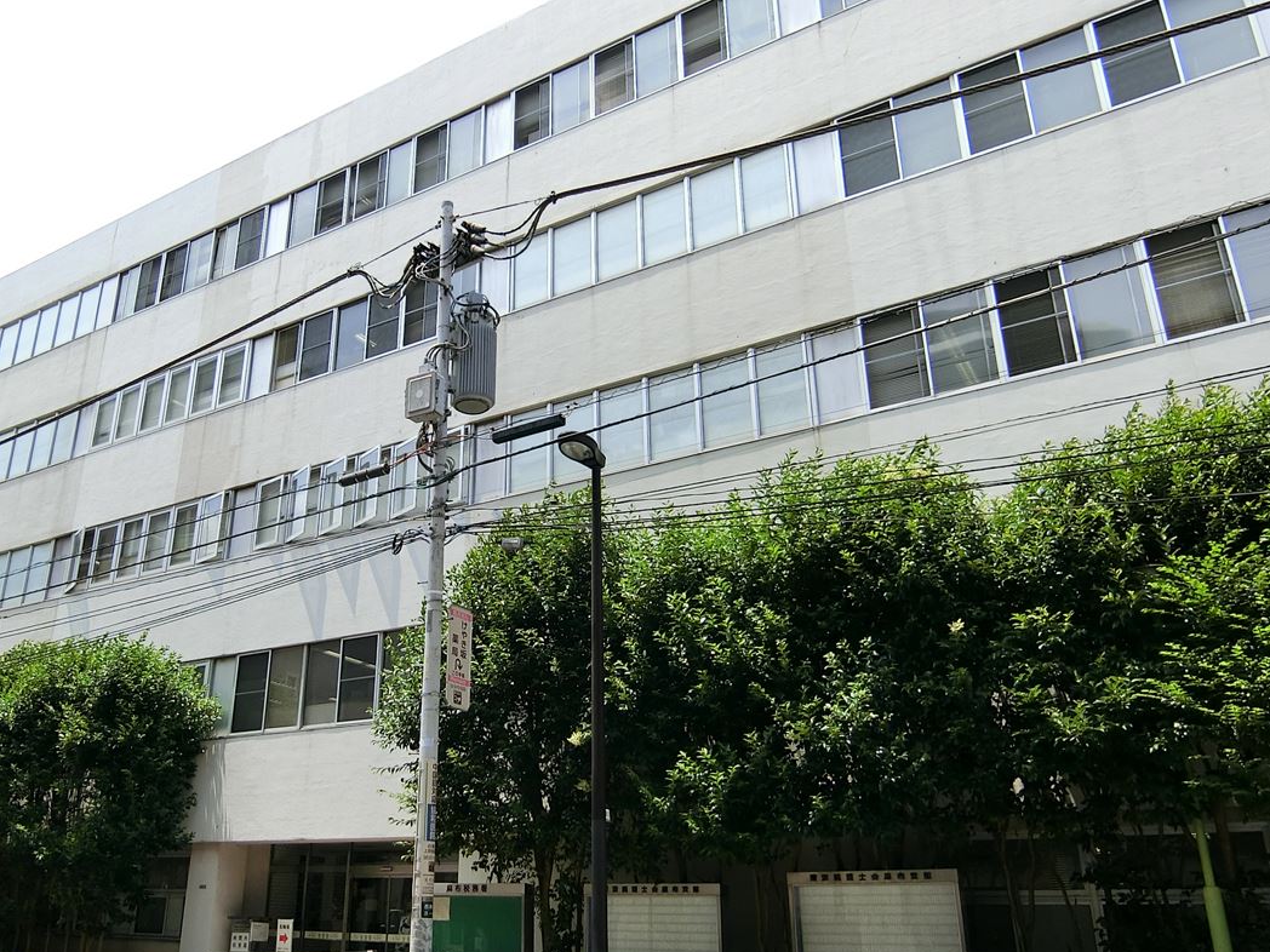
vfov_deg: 48.1
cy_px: 532
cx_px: 484
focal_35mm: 29
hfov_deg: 60.9
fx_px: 1064
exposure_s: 1/200
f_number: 6.9
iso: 80
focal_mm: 4.06
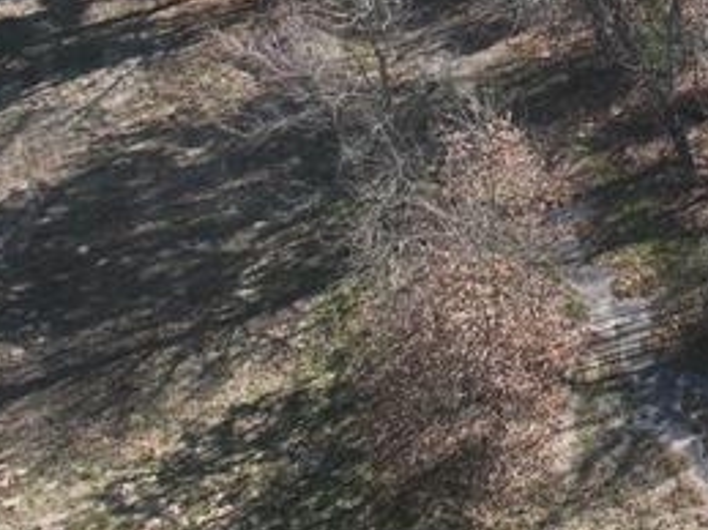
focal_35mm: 95
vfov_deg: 13.9
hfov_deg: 18.0
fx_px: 1942
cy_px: -414
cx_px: 1118
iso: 130
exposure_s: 1/250
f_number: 7.1
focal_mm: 12.29
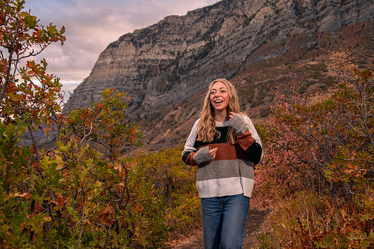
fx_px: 457
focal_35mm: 44
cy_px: 124
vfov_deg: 30.5
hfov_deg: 44.5
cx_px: 187
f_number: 5.6
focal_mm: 44
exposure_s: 1/160
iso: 1250
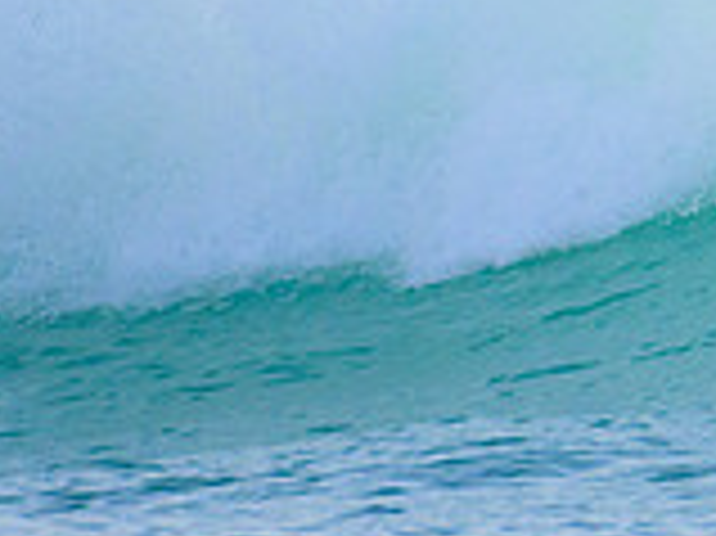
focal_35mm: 3848
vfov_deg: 0.4
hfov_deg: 0.5
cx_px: 1107
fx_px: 79532
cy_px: -375
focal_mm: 800
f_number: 13
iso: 1400
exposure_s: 1/2000
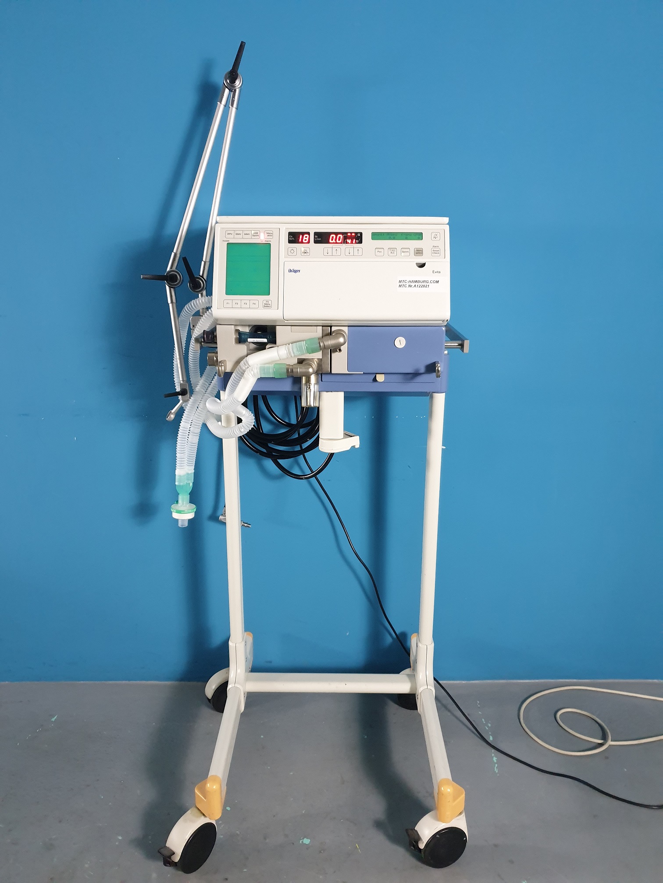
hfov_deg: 53.1
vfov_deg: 67.3
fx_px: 664
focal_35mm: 26
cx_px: 332
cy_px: 442
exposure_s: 1/50
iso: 400
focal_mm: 4.3
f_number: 1.5
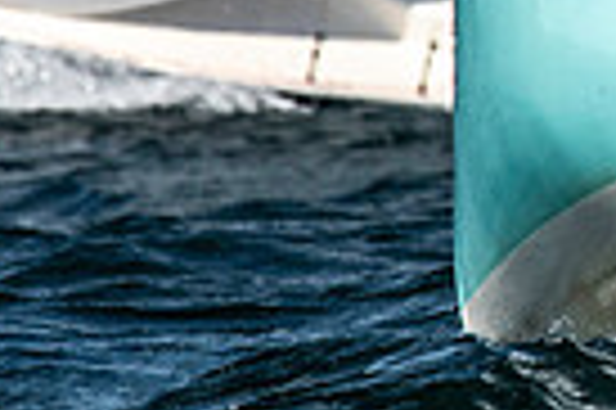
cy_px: -304
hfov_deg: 1.1
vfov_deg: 0.7
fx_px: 32677
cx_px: 1201
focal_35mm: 1912
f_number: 5
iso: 500
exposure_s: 1/6400
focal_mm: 300
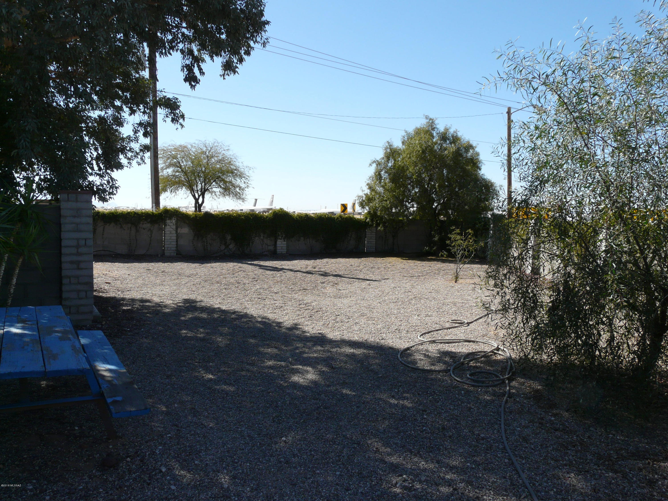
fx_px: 540
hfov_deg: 63.4
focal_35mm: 28
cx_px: 334
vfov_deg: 49.7
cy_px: 250
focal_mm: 4.6
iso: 100
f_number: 5
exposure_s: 1/400
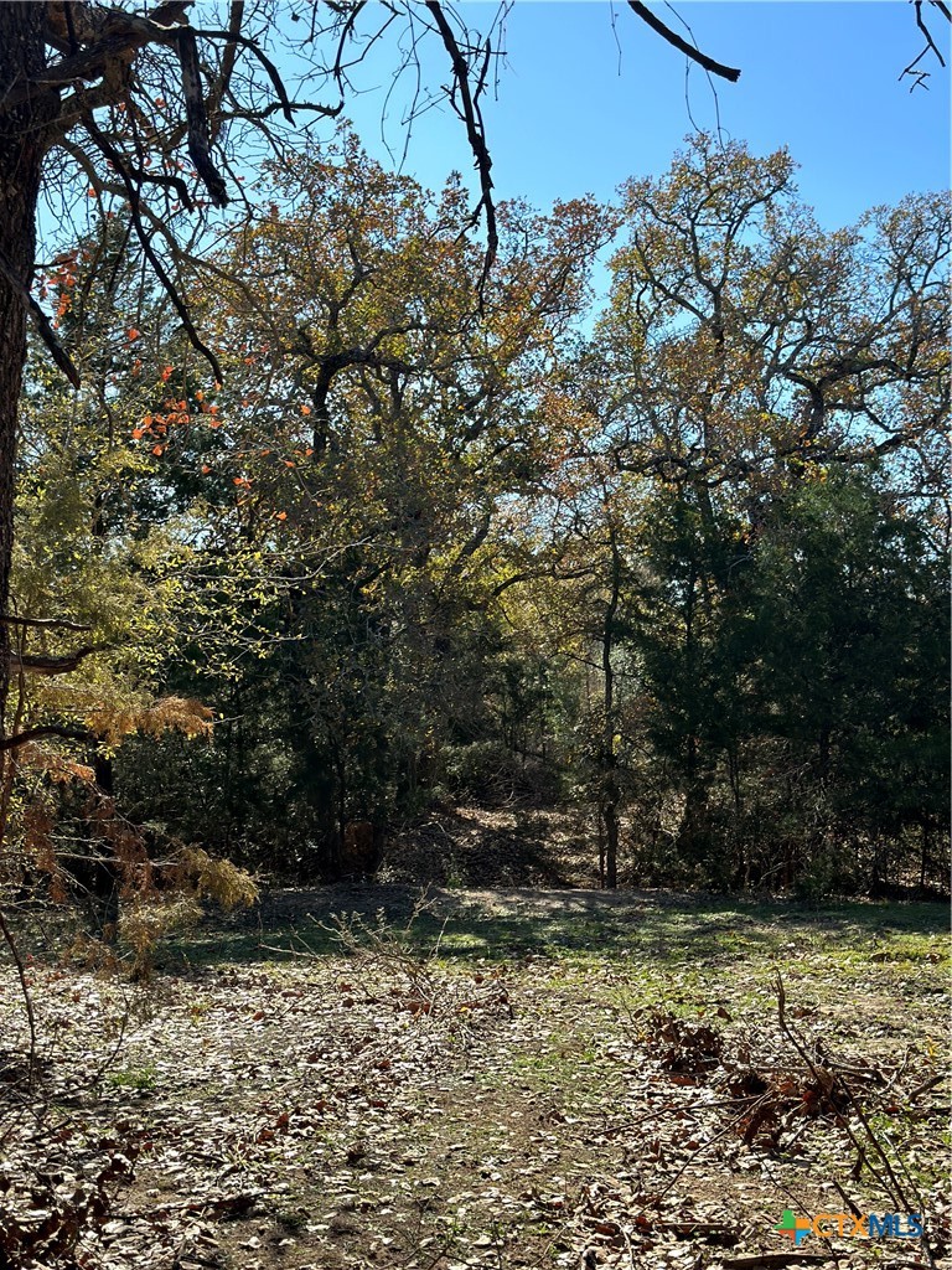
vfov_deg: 39.7
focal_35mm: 48
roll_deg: -2.3
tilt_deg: +3.3
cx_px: 476
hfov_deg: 30.3
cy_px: 635
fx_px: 1760
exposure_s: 1/2597
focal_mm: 6.86
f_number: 1.78
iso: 100
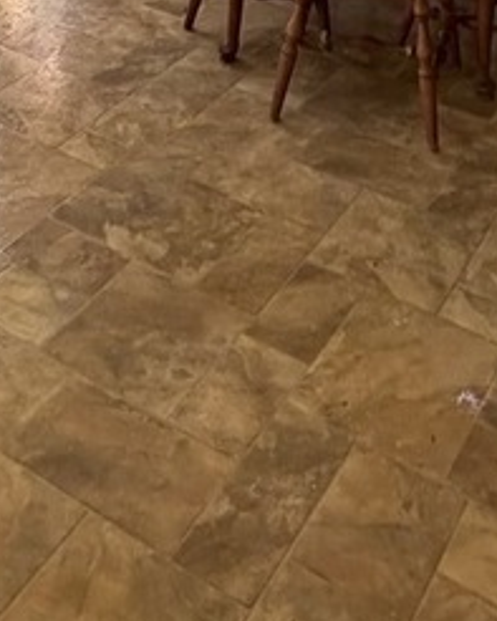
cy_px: -263
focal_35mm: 60
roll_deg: -4.1
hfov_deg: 25.4
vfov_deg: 25.3
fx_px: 1103
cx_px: 260
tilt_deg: -9.8
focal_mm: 2.22
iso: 160
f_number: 2.2
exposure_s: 1/121
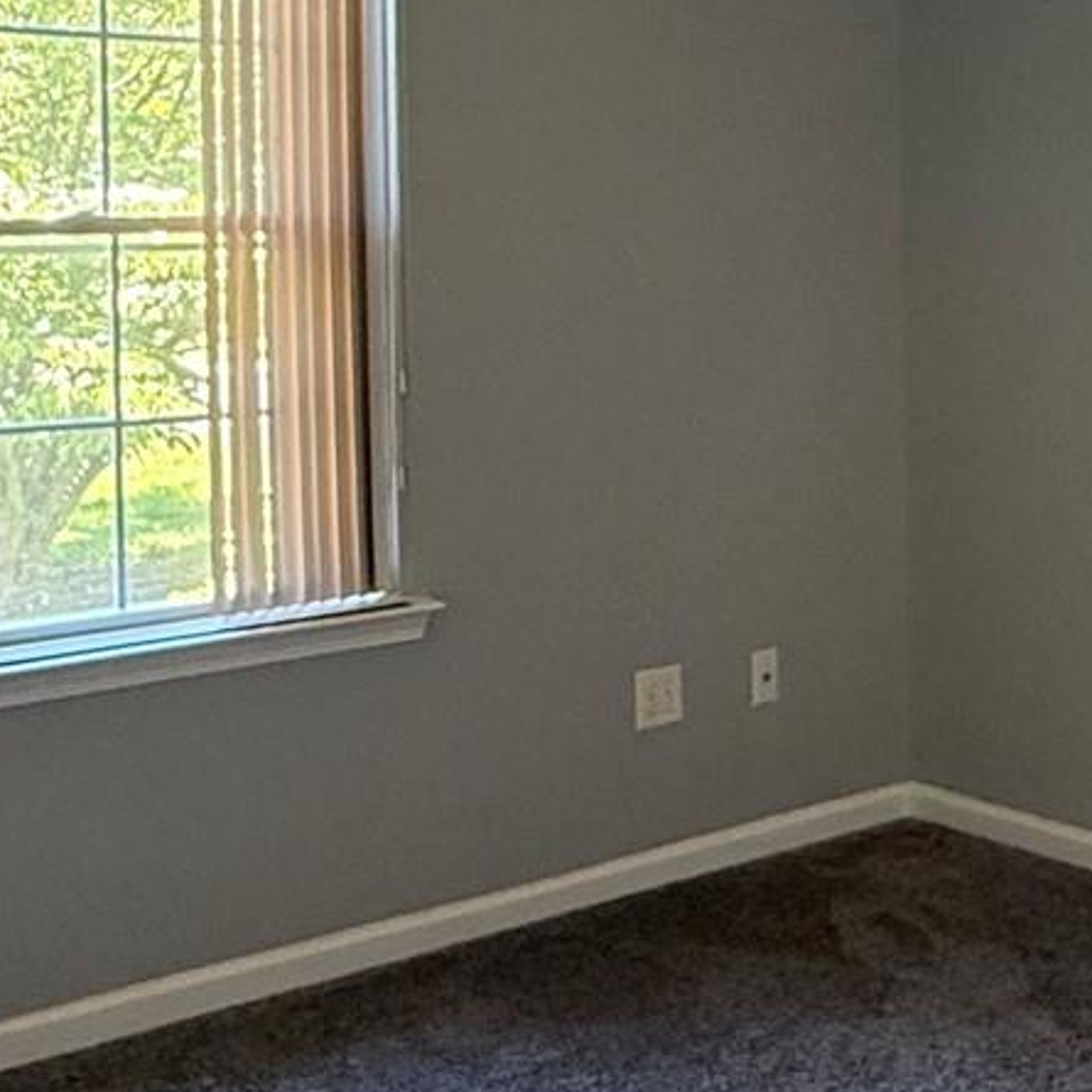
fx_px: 2034
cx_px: 638
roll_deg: +1.2
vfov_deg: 29.5
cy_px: 250
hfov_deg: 30.0
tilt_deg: -0.6
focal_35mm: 57
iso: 400
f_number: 2.2
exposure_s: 1/68
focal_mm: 2.22
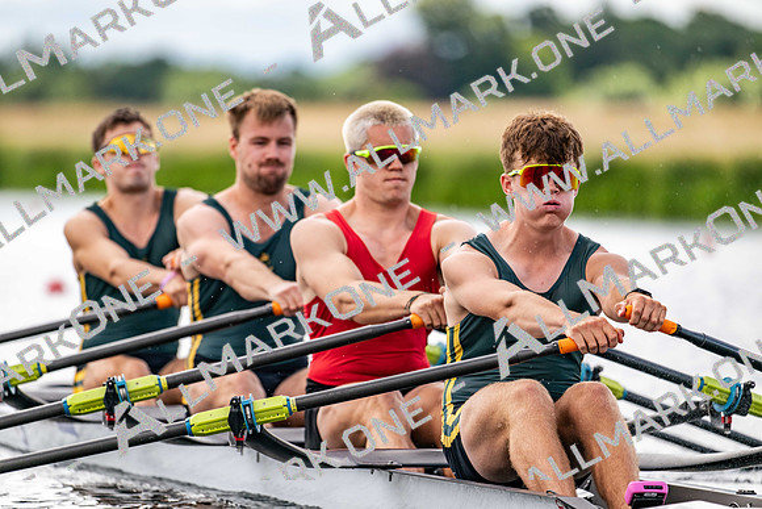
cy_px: 254
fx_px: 8468
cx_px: 381
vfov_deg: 3.4
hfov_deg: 5.2
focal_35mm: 400
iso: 500
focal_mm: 400
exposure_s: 1/2500
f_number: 4.5
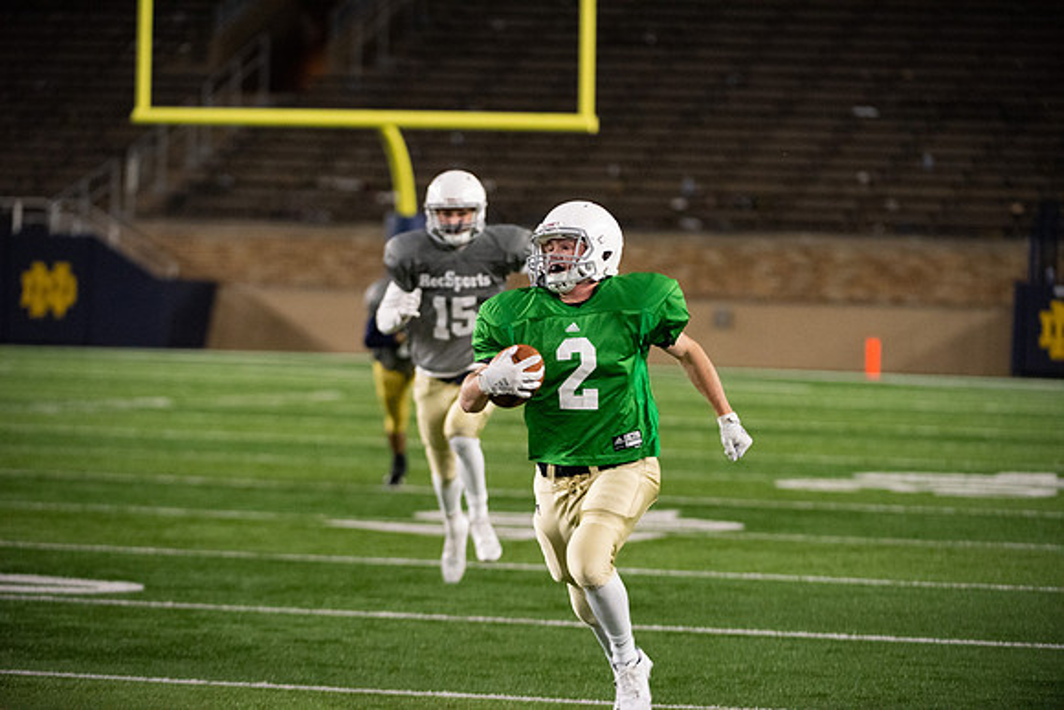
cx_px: 532
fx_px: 7095
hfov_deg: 8.6
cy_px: 355
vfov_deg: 5.7
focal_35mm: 240
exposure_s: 1/500
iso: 5600
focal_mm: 240
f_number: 4.5
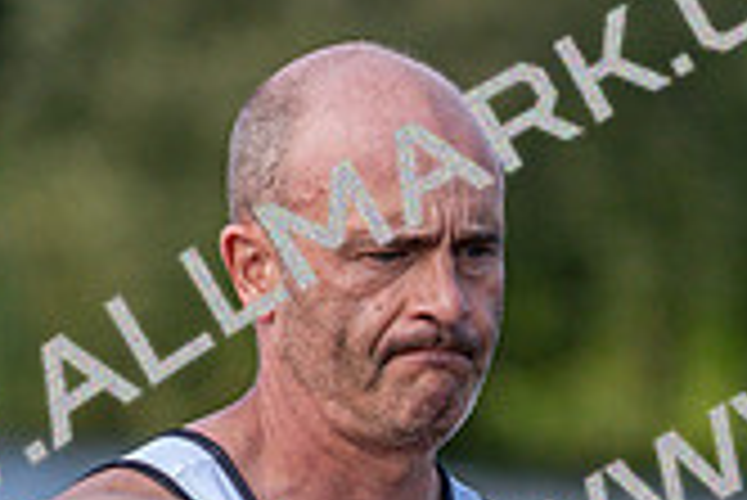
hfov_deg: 2.0
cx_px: 158
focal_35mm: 1046
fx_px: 21723
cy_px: 678
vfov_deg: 1.3
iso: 400
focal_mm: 300
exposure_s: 1/1600
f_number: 6.3
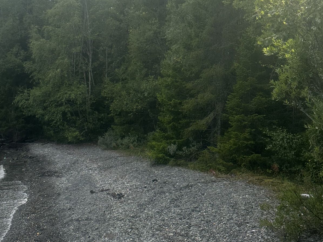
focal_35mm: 41
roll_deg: -5.6
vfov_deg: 33.9
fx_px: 383
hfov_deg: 45.8
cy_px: 42
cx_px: 169
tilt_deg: +13.2
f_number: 1.78
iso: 80
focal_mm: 6.86
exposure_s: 1/3155
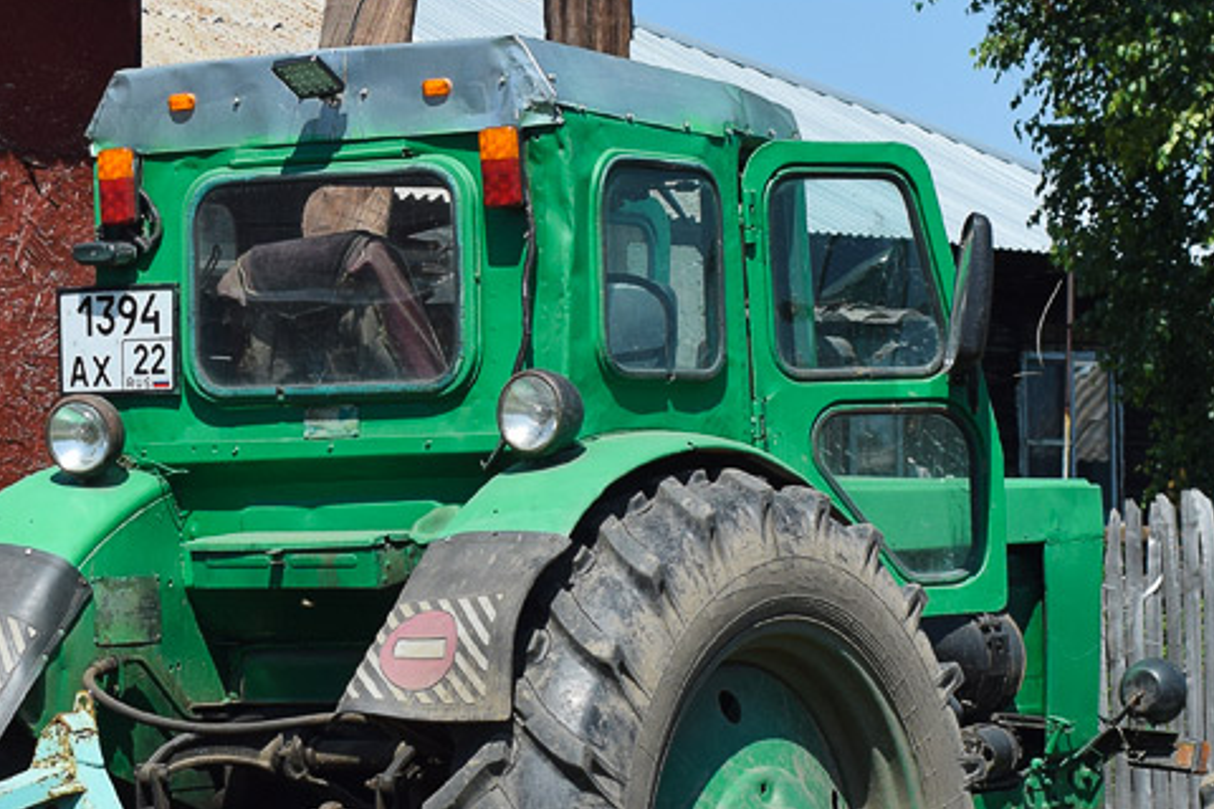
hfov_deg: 17.6
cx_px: 478
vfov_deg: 11.8
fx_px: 3920
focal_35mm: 116
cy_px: 549
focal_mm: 31
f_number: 6.3
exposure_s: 1/1000
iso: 200
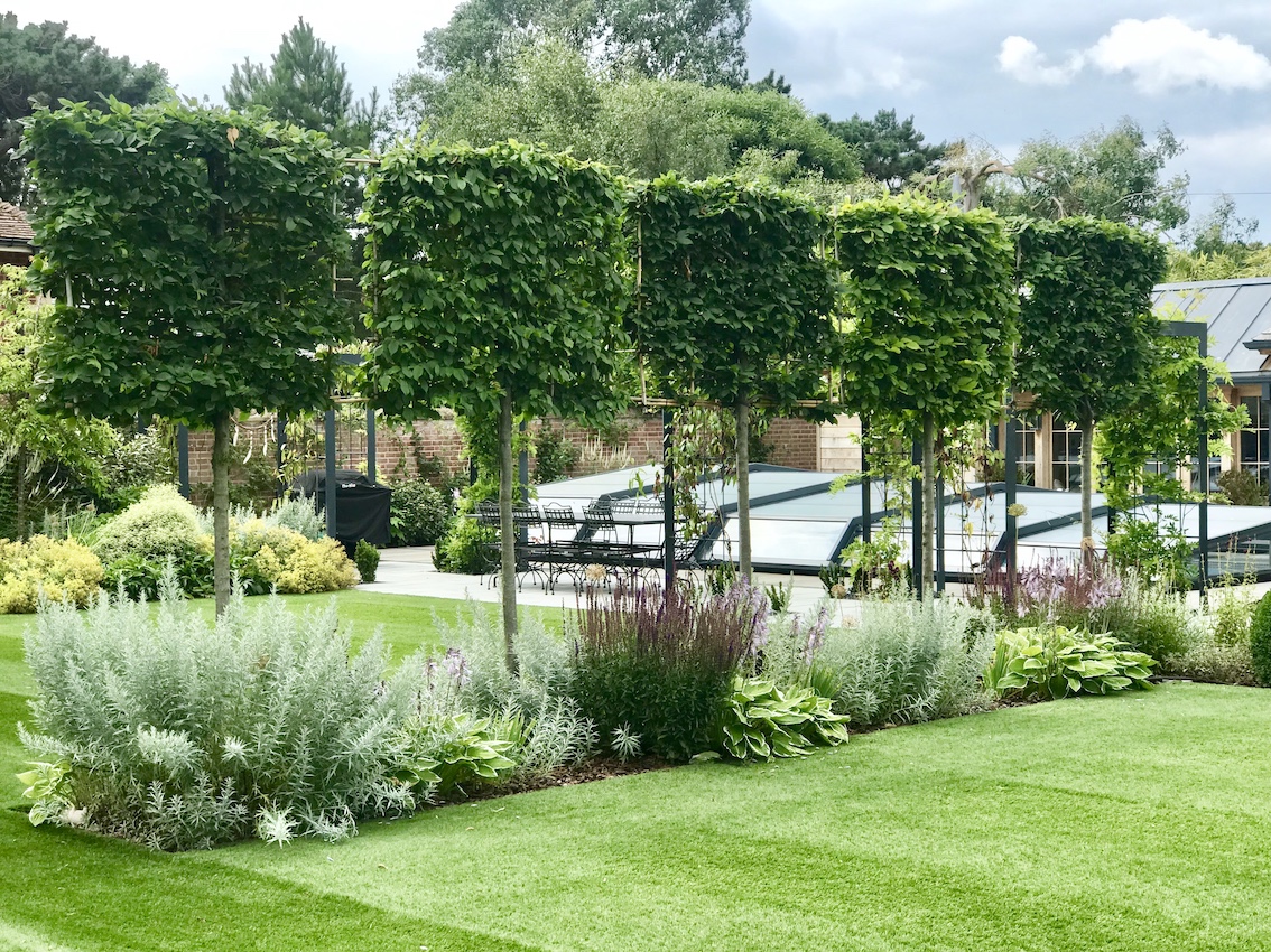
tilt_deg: -1.1
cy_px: 476
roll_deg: +1.1
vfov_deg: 25.6
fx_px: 2092
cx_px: 636
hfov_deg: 33.8
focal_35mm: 57
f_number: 2.8
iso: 20
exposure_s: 1/577
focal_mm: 6.6
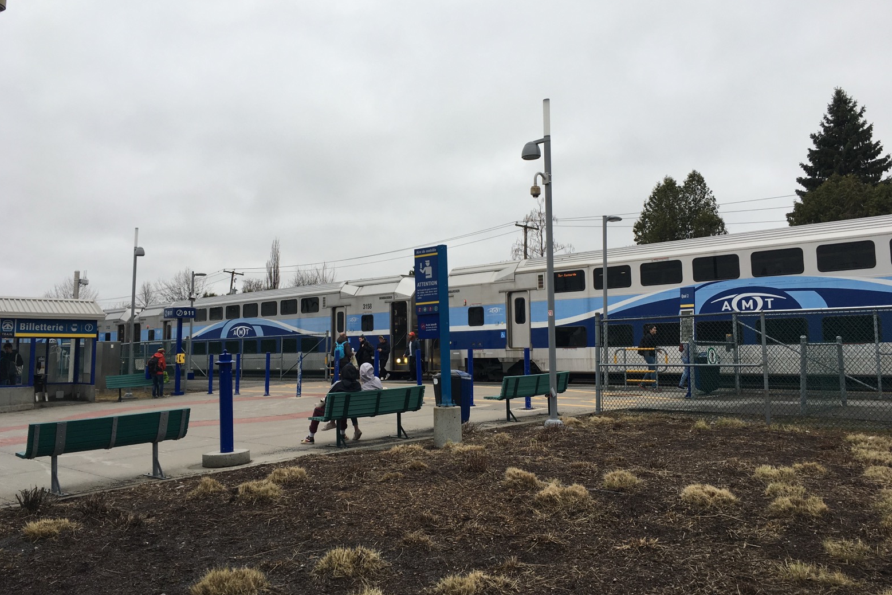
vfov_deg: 42.3
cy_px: 264
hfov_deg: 60.3
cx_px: 443
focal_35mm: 31
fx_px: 768
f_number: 2.2
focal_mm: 4.15
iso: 25
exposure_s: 1/175
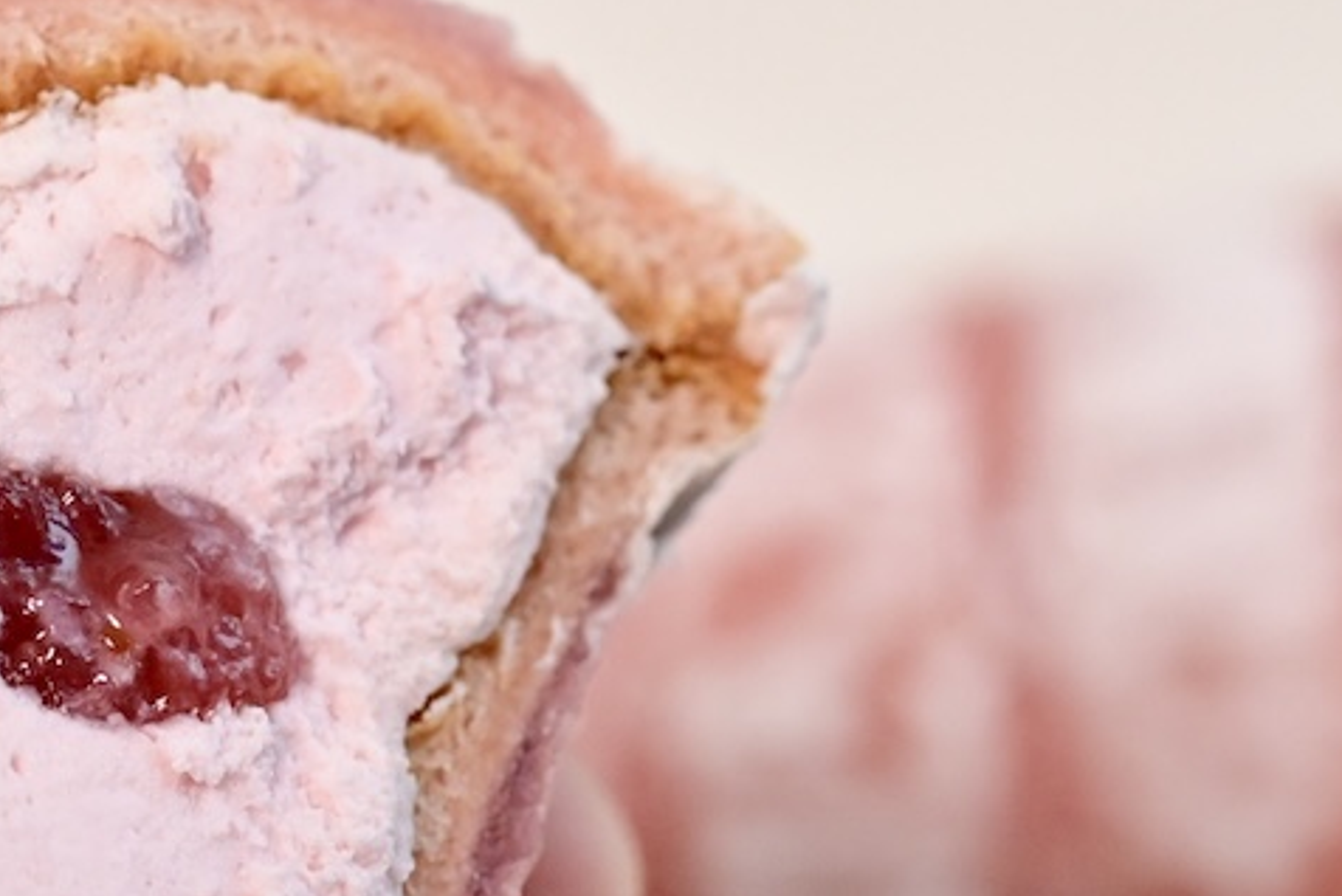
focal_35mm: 126
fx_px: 4700
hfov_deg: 16.2
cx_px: 296
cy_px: 697
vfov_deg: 10.9
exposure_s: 1/125
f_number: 8
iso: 6400
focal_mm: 60
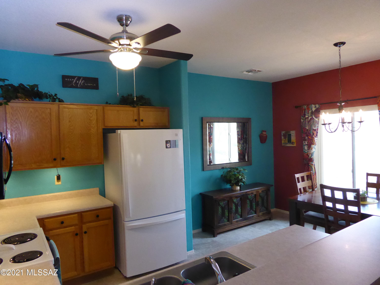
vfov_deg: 54.9
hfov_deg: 69.4
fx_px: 274
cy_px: 142
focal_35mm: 25
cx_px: 190
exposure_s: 1/60
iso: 1000
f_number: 3.3
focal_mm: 4.3
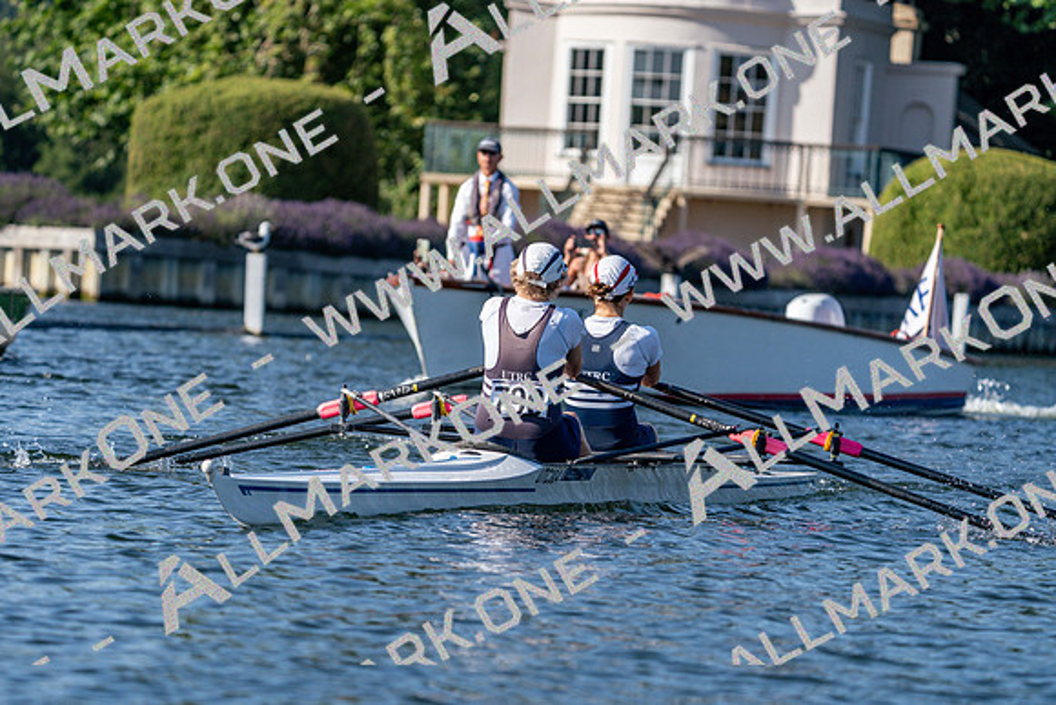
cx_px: 528
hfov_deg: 8.3
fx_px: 7276
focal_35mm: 248
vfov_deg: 5.5
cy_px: 352
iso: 250
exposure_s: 1/1600
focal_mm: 248
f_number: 5.6
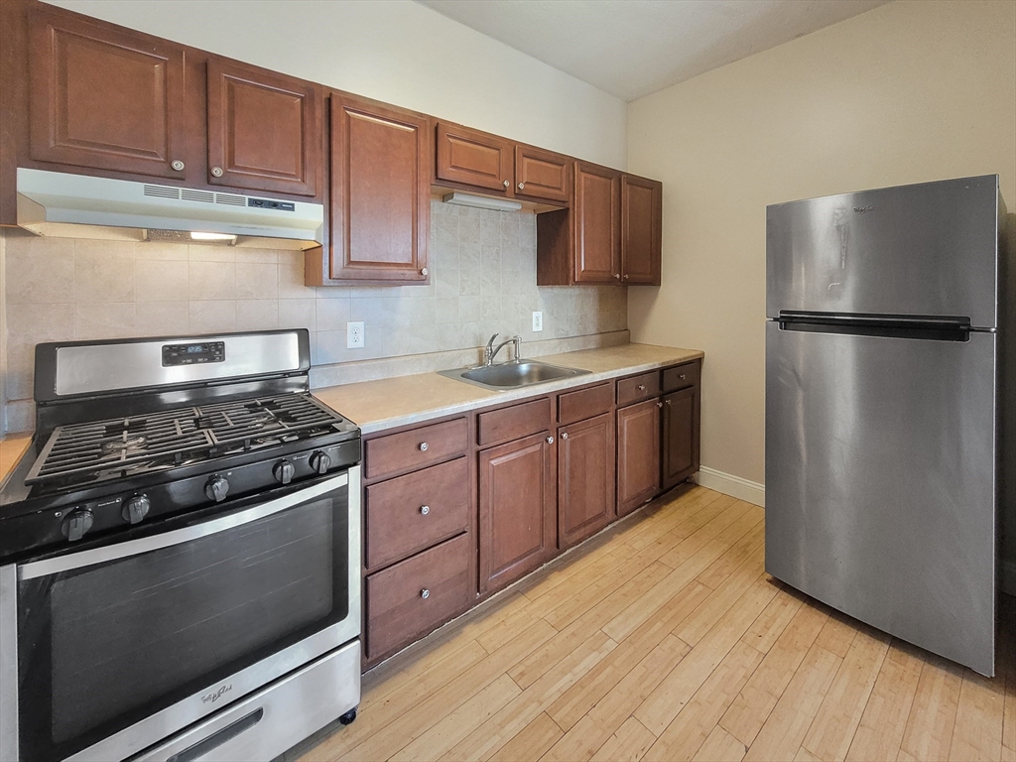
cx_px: 508
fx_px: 382
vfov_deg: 89.9
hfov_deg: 106.2
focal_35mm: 13
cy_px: 381
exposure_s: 1/60
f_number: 2.2
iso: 400
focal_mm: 1.74
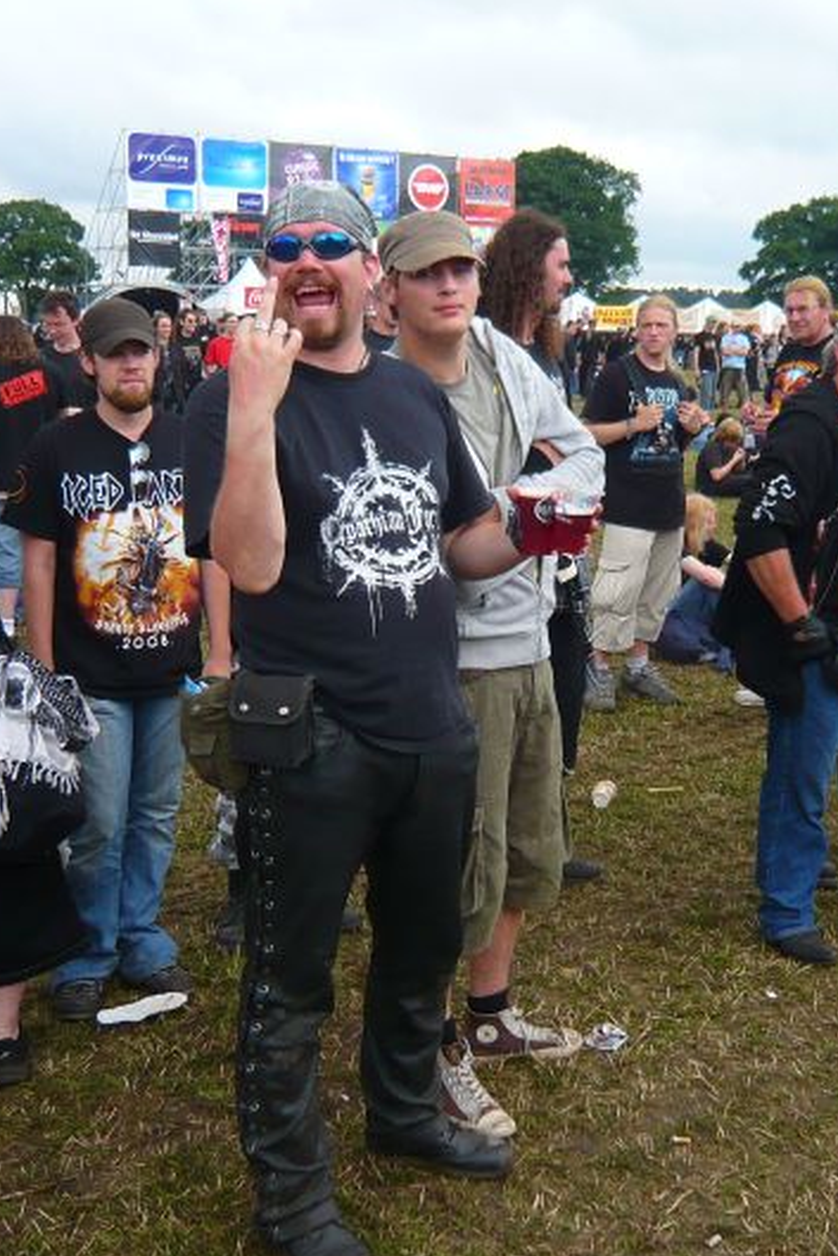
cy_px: 575
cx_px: 570
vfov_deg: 44.4
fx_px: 1535
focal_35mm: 44
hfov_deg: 30.3
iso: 100
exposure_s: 1/400
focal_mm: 4.6
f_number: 2.8
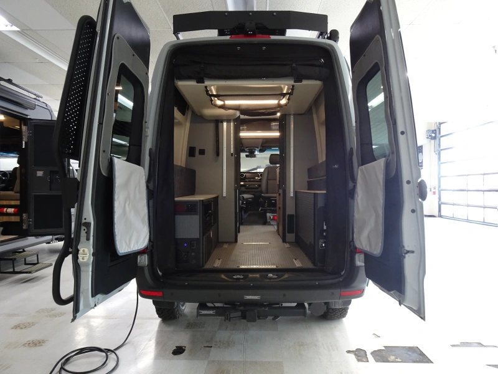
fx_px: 345
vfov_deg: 56.8
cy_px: 187
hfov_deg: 71.6
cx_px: 249
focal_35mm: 24
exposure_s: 1/30
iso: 320
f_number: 3.5
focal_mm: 4.1
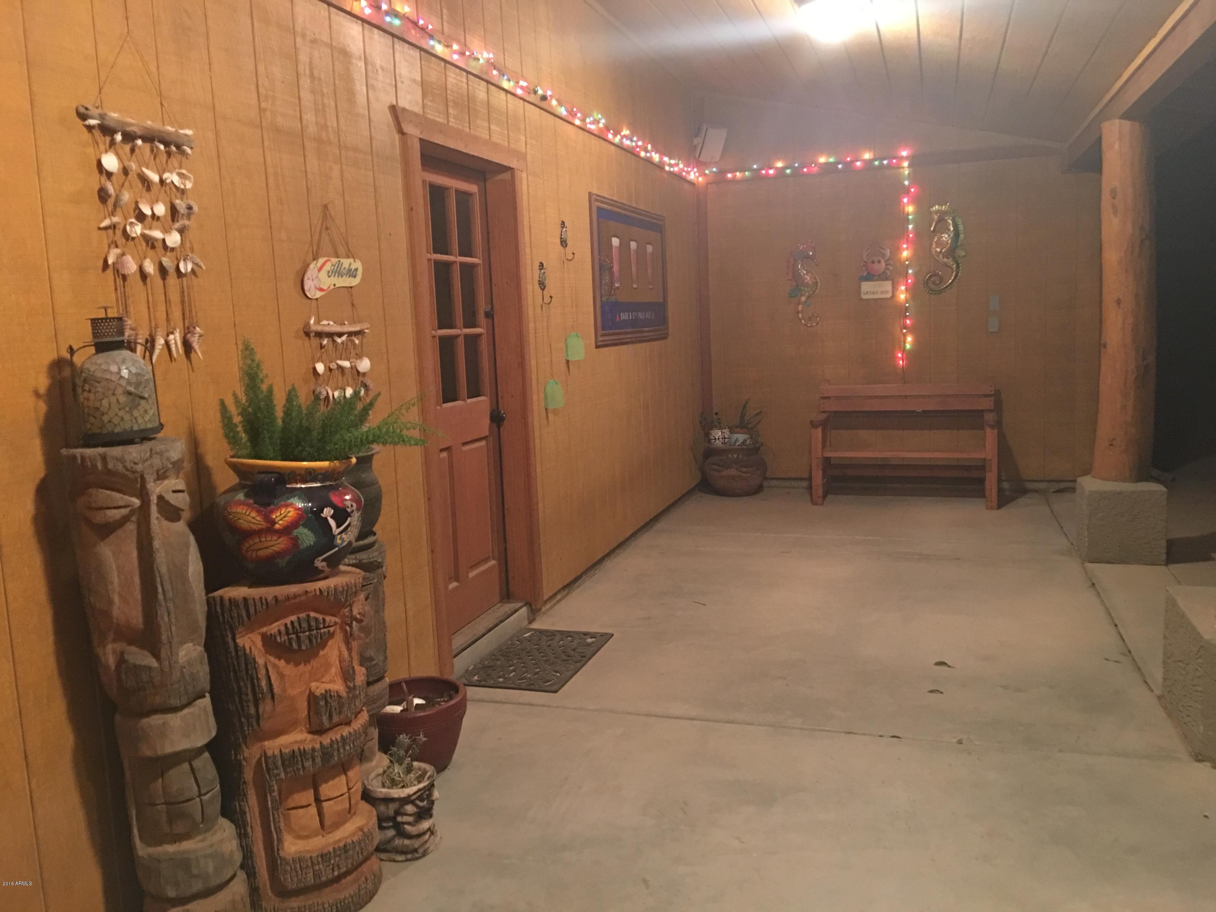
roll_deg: +1.9
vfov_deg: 48.2
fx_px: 1019
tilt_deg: -5.9
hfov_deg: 61.7
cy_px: 456
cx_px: 608
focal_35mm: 29
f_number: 2.2
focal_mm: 4.15
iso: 125
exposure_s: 1/4
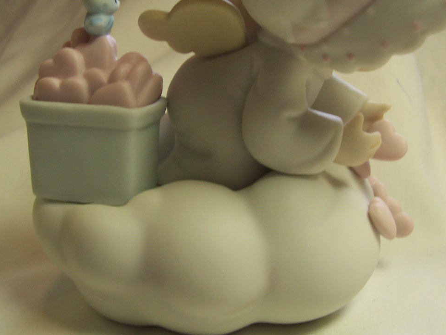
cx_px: 253
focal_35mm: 46
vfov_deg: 31.5
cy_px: 145
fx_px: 593
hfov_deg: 41.2
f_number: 2.8
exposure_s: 1/90
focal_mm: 5.6
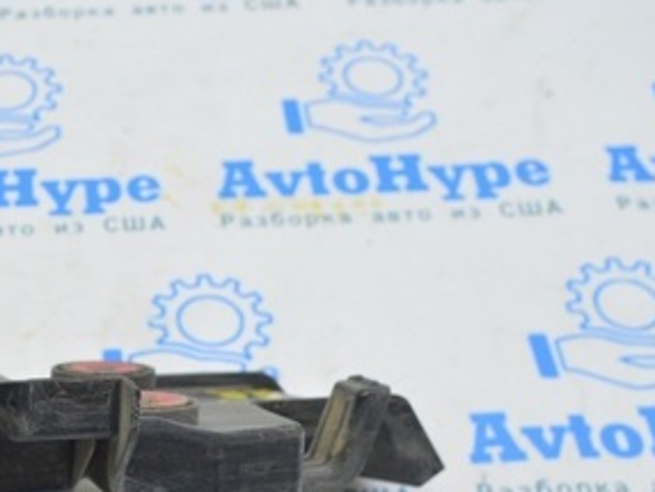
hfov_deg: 24.8
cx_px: -32
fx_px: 1403
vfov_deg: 19.5
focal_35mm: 74
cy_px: 447
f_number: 5.6
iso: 400
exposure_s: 1/20
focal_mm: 23
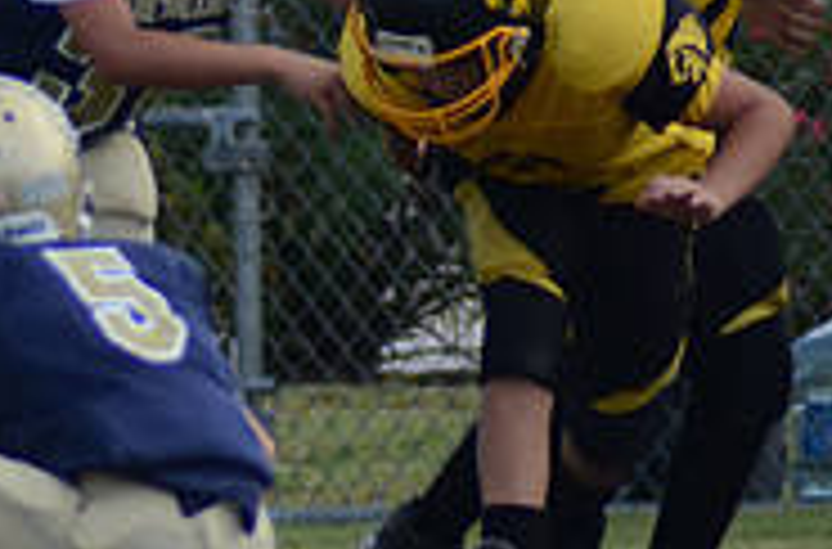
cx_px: -364
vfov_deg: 0.7
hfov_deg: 1.1
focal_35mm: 1881
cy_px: 446
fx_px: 43325
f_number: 7.1
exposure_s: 1/1000
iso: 400
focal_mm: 400
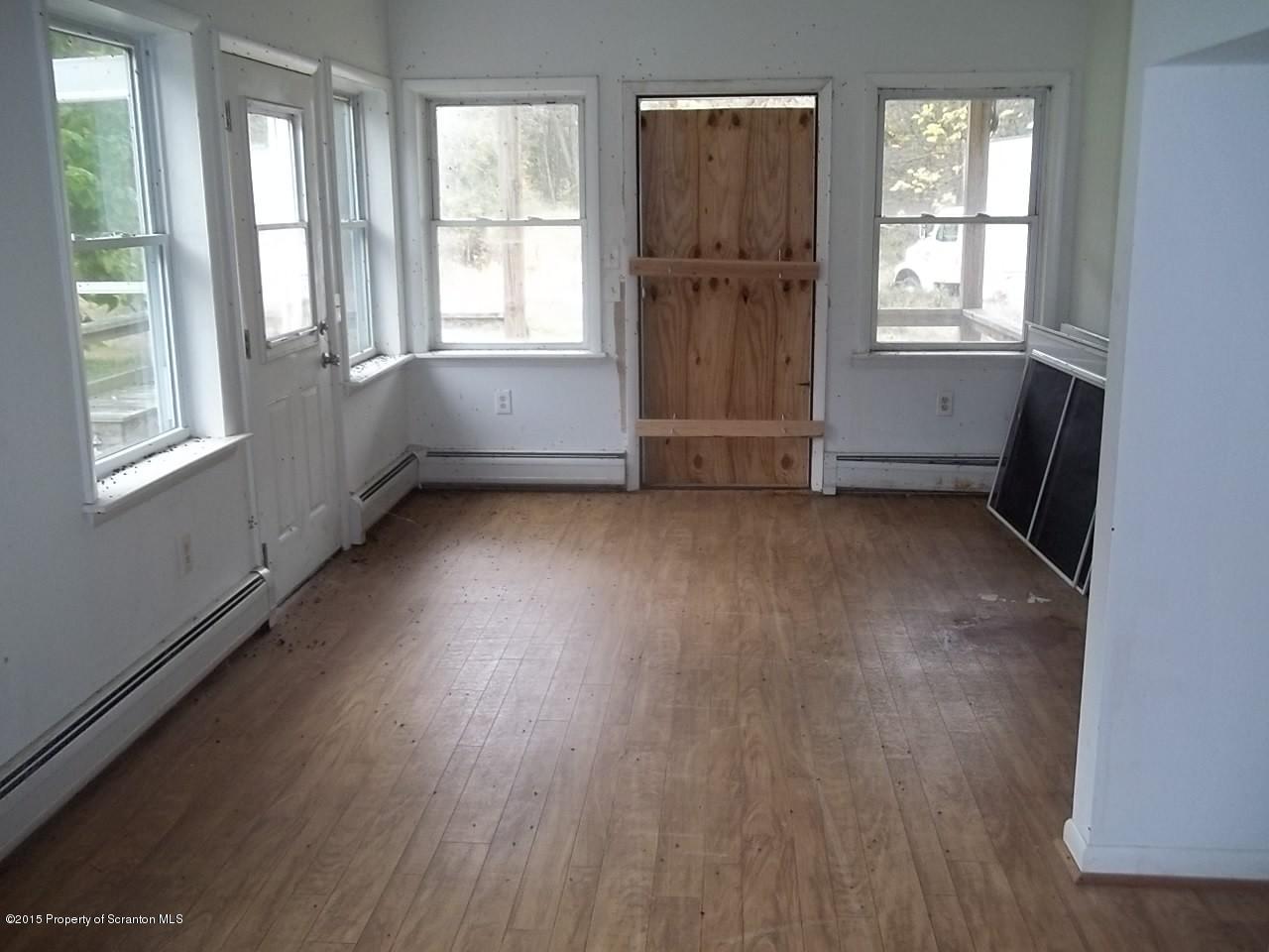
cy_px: 476
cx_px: 634
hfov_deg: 56.8
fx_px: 1173
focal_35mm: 32
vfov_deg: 44.2
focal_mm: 5.7
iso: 160
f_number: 2.9
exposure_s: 1/40
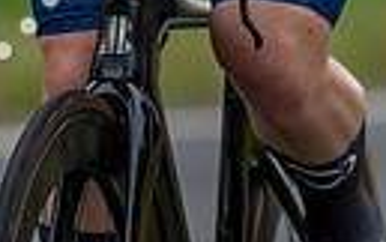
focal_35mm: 849
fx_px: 8943
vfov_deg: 1.5
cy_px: -315
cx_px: 290
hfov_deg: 2.5
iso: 1000
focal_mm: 185
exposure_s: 1/640
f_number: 3.2
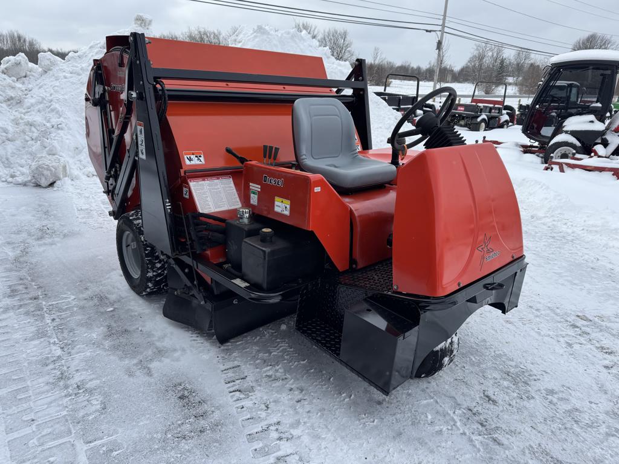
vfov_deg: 56.8
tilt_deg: -20.5
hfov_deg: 71.6
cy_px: 232
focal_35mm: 24
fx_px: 429
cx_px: 310
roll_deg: -2.5
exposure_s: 1/3096
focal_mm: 6.76
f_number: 1.78
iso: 80
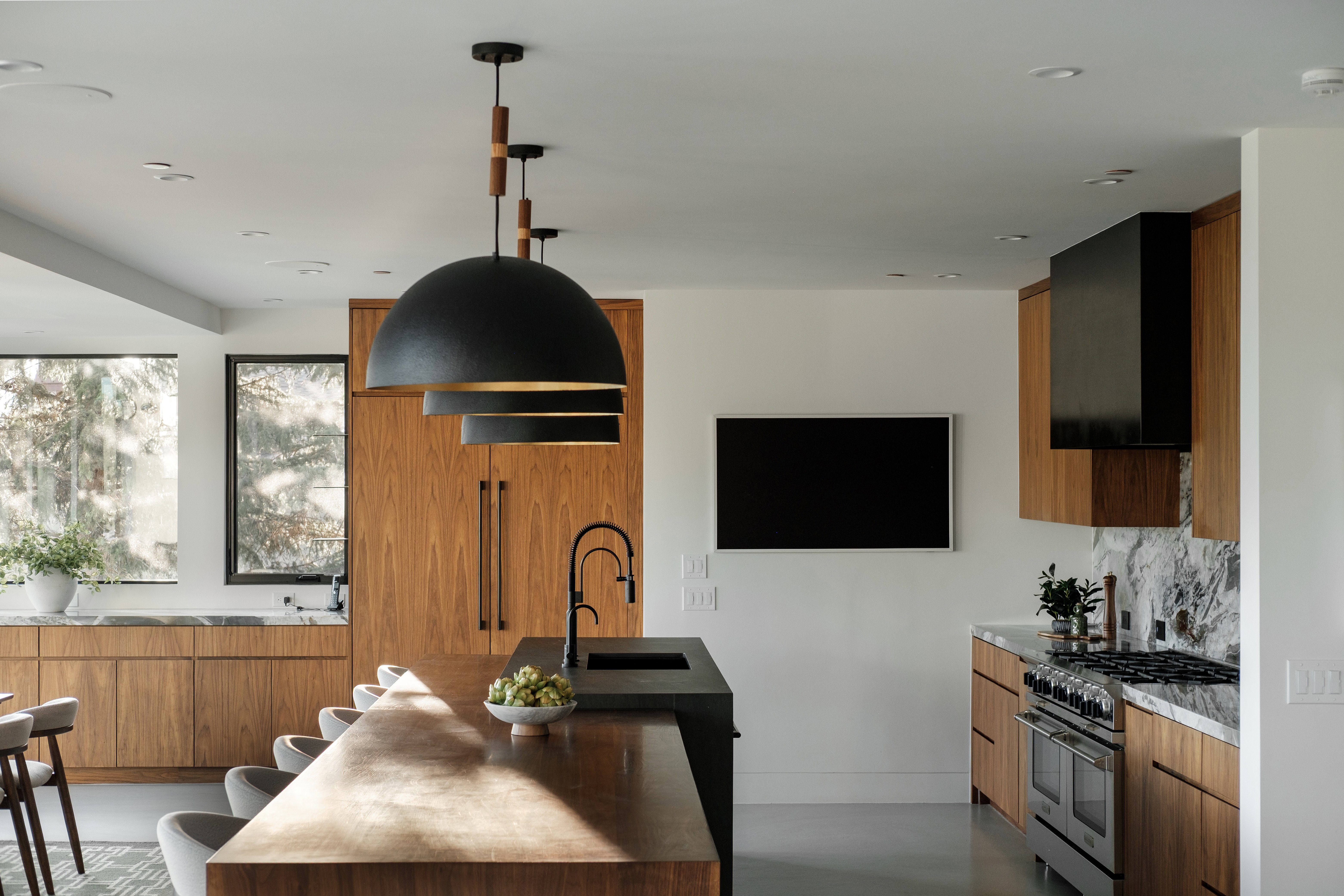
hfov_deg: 37.5
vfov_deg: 25.5
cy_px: 448
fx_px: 1979
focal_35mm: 53
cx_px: 672
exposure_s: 1/100
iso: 400
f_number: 4.5
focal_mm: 35
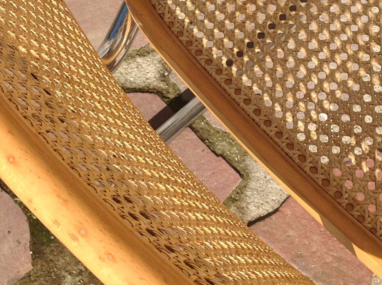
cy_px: 64
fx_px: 1058
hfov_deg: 20.4
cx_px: 230
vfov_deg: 15.3
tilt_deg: -64.0
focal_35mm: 96
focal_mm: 4.28
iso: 50
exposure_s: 1/2016
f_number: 2.4
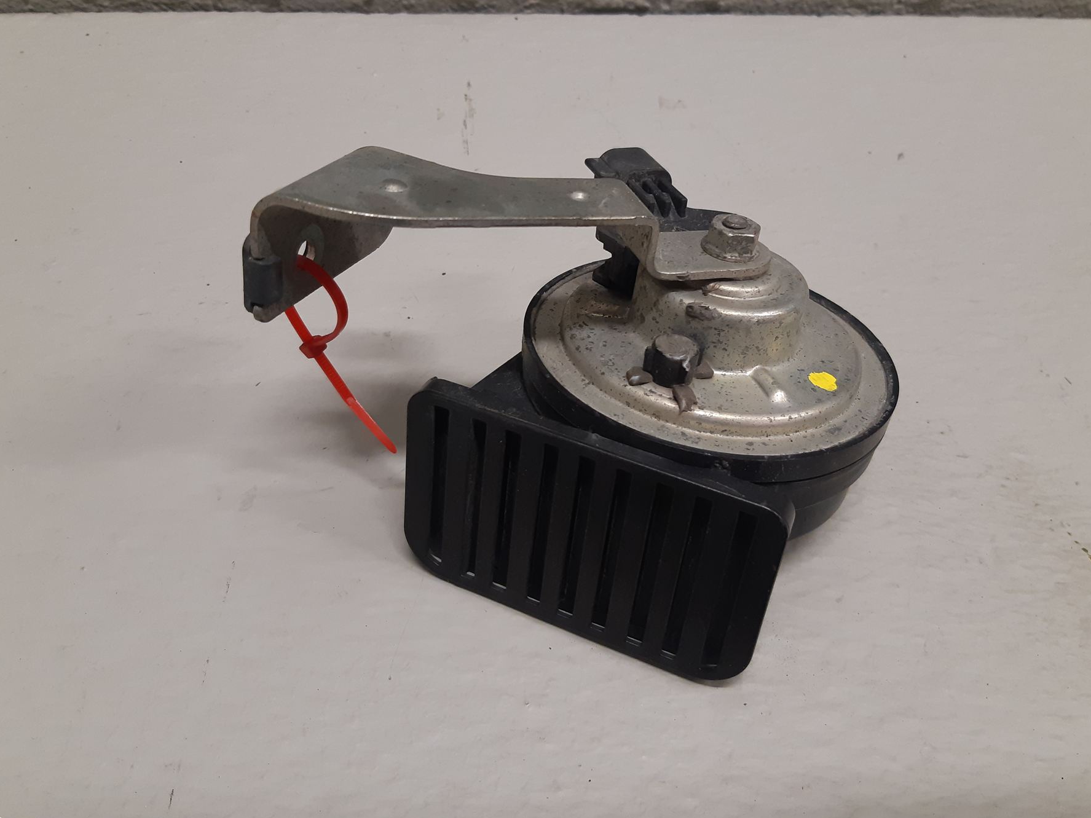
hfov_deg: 59.9
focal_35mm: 30
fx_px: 945
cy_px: 353
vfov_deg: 46.7
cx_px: 566
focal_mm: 3.93
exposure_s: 1/50
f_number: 1.7
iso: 125
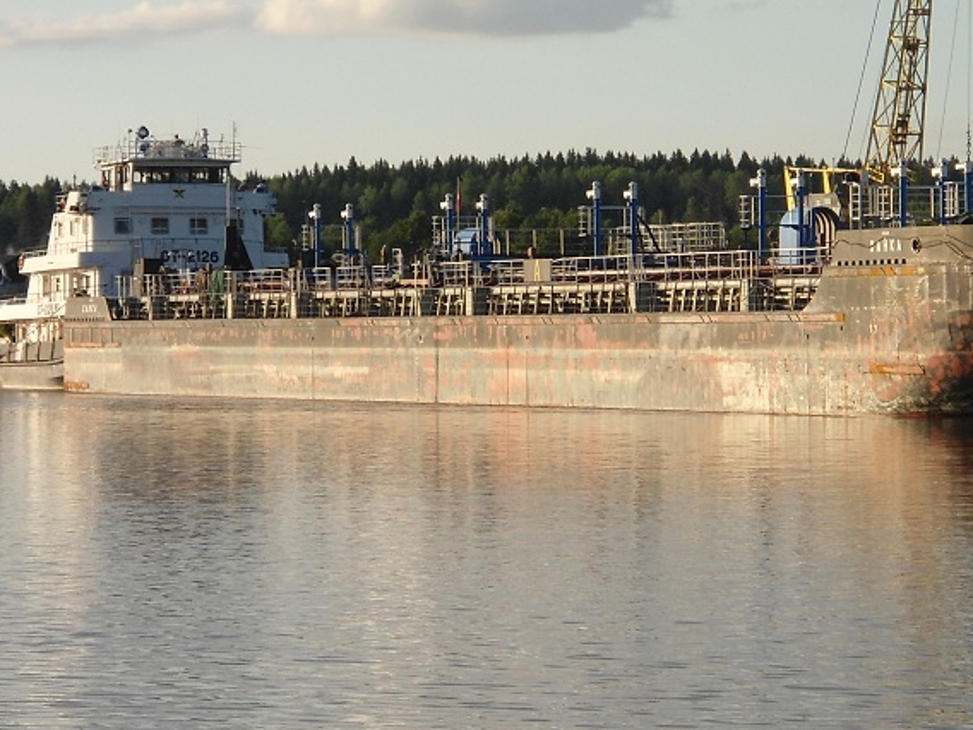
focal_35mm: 185
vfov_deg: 8.0
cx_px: 682
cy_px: 305
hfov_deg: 10.7
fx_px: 5200
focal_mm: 18.8
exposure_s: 1/200
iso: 80
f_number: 5.9
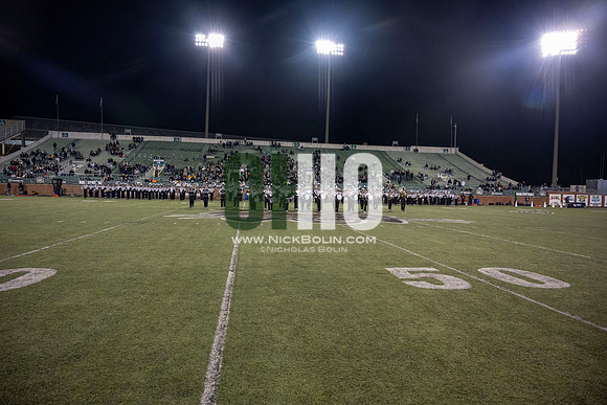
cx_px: 304
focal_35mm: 24
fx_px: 405
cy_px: 202
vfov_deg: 53.2
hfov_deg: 73.7
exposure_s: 1/500
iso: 2000
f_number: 4
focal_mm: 24
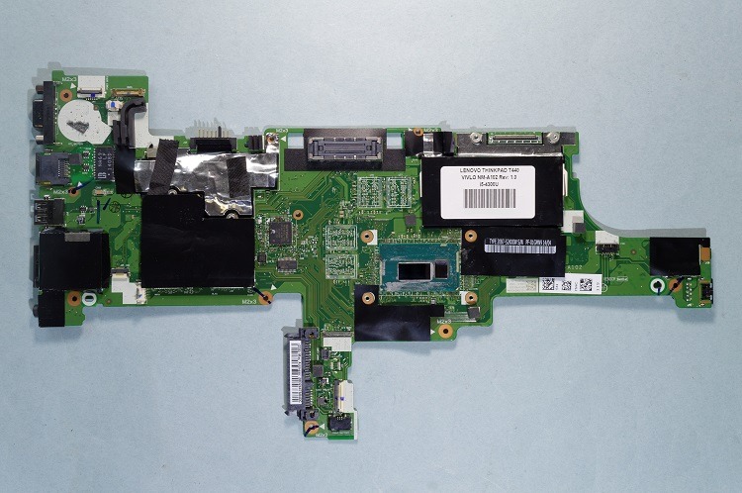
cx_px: 371
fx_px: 772
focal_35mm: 38
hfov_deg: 51.3
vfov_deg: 35.4
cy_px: 246
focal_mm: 25
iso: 100
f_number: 8
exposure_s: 1/6
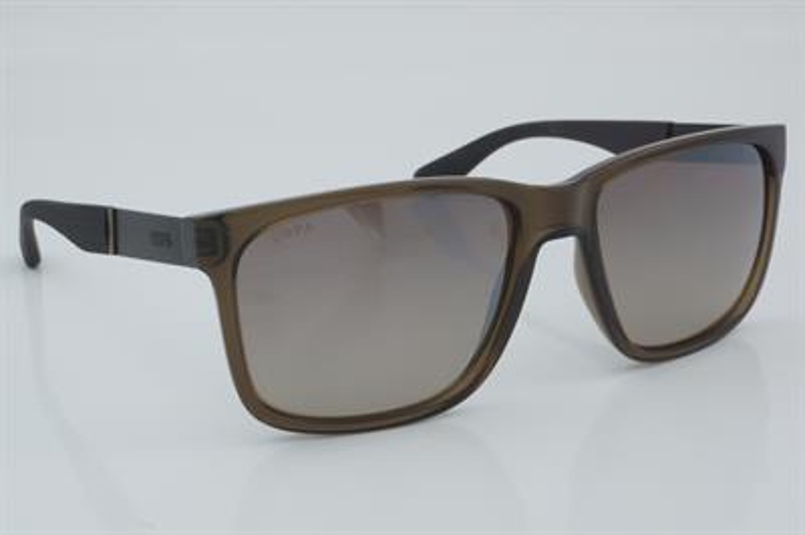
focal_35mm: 75
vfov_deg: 18.2
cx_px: 402
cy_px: 268
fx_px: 1676
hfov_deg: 27.0
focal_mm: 50
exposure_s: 1/4
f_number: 32
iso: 100
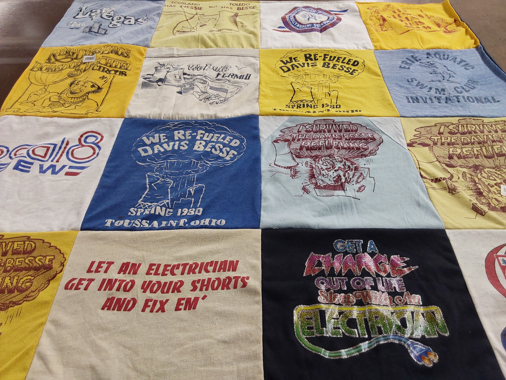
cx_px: 253
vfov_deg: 49.7
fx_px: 409
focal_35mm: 28
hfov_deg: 63.4
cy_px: 190
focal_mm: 2.91
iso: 80
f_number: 1.9
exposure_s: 1/50
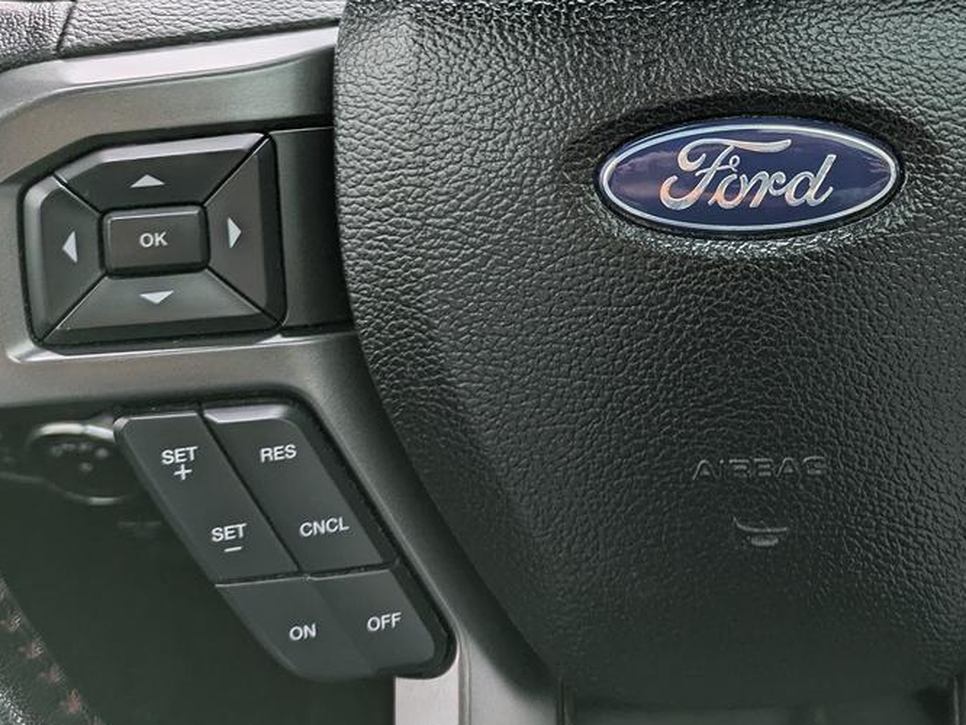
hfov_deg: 38.3
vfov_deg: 29.7
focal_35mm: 48
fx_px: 1340
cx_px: 762
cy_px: 155
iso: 52
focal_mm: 5.43
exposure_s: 1/50
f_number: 1.89
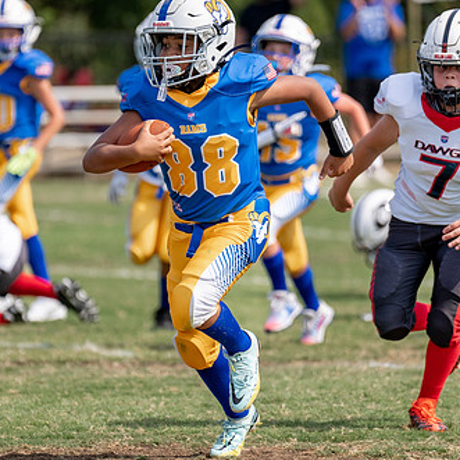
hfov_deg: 3.6
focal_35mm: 488
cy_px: 241
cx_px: 188
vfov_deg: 3.6
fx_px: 7337
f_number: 2.8
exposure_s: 1/2500
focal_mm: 200
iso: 100
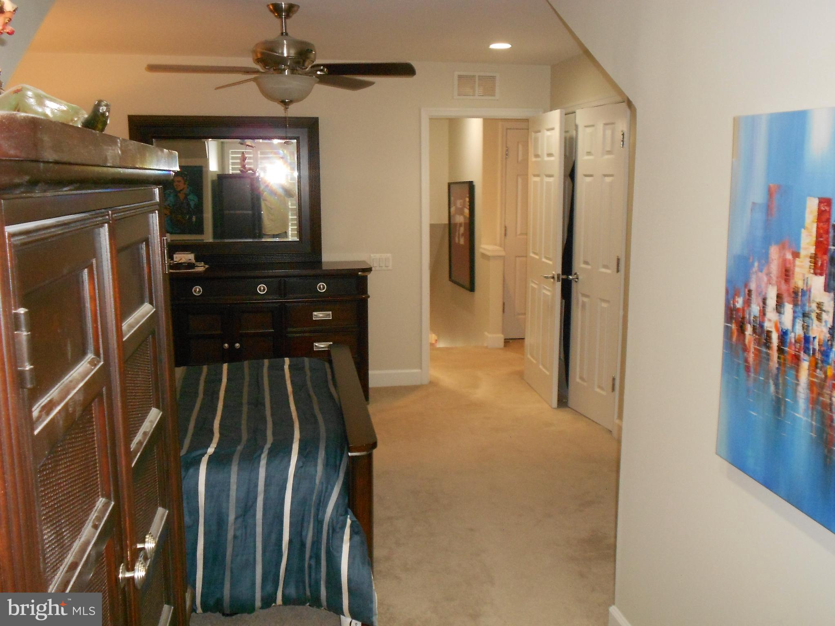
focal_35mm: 32
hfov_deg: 56.8
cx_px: 418
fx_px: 772
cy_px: 313
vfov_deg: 44.2
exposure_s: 1/30
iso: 320
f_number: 3.6
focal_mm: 5.8
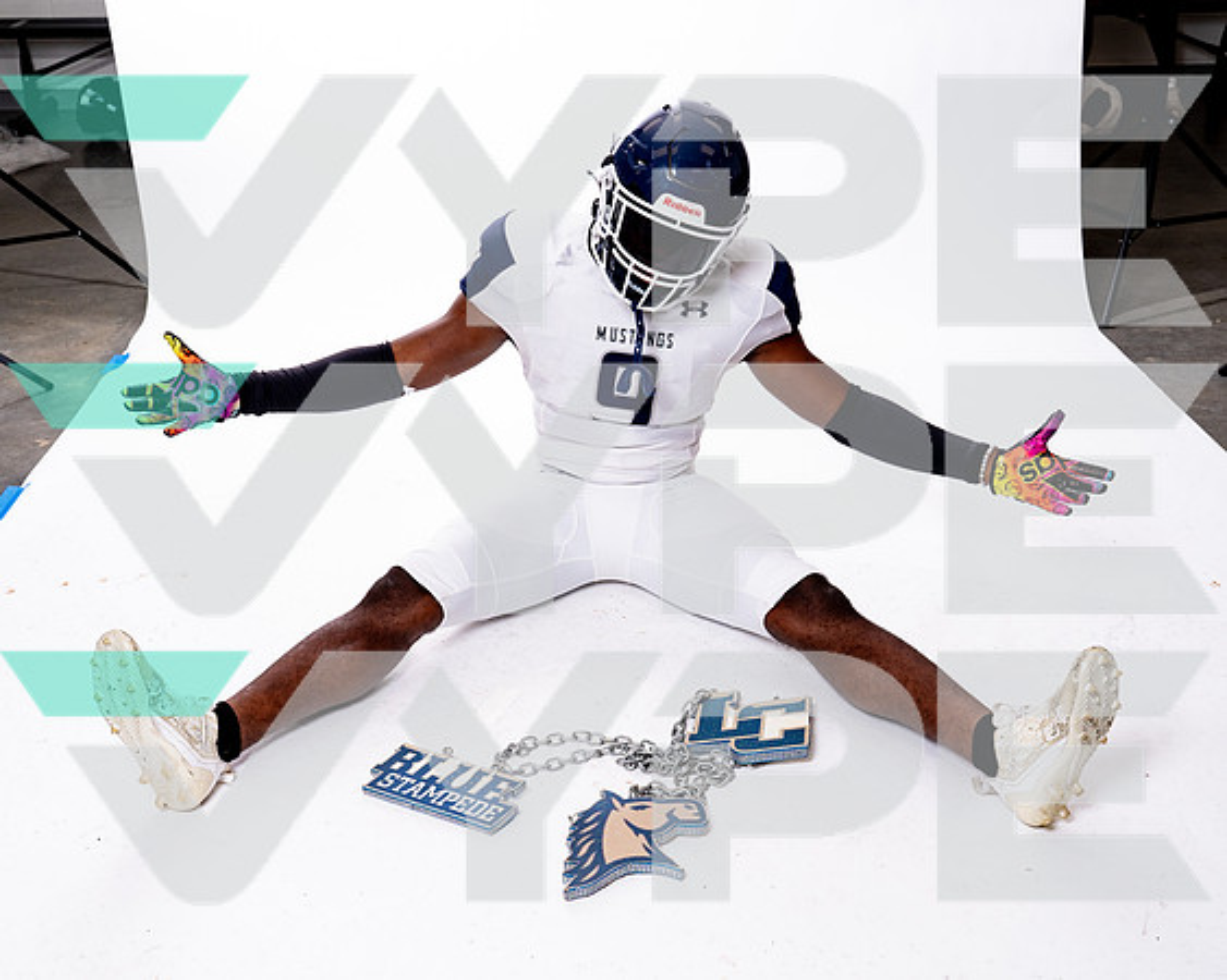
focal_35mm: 41
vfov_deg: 36.1
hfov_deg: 44.3
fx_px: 1505
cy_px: 501
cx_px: 542
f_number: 8
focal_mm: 36
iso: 400
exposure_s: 1/250
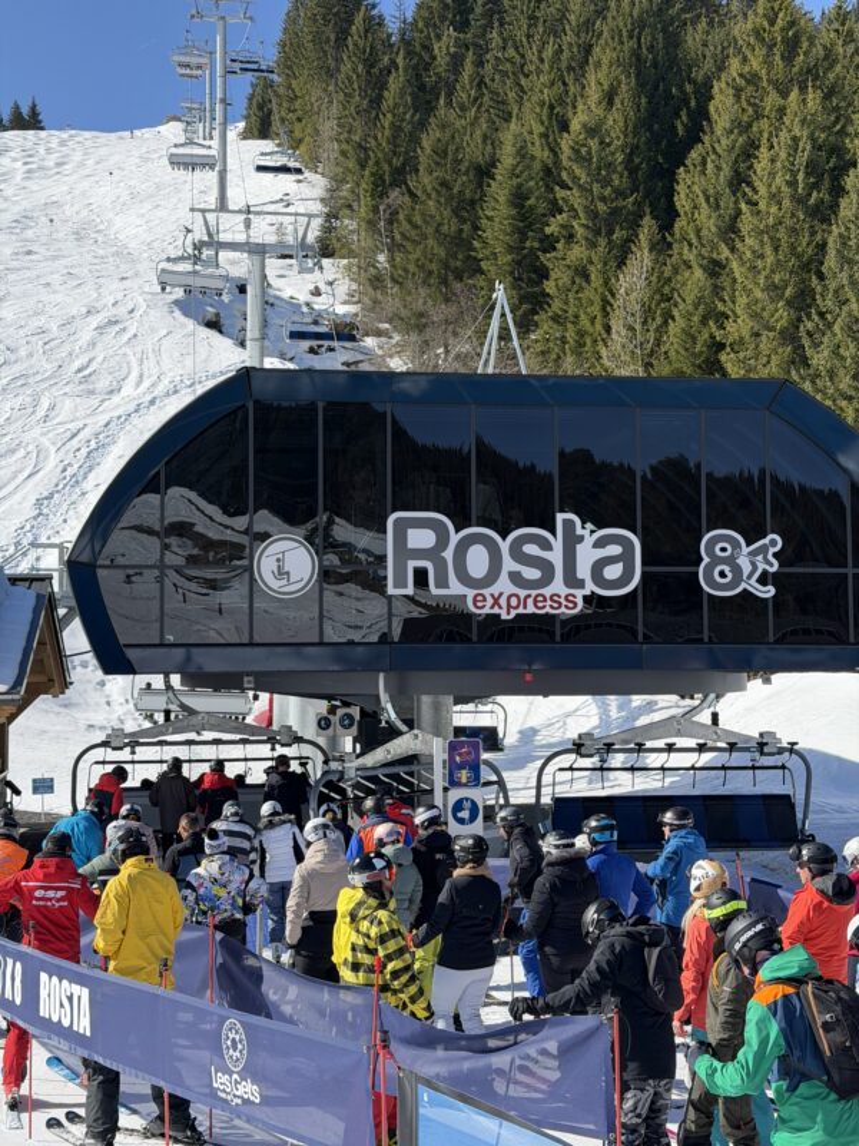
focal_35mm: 48
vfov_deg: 39.7
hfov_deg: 30.3
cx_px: 430
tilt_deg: +3.1
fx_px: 1588
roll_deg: +0.5
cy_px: 573
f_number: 1.78
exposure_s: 1/5208
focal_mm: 6.76
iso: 100
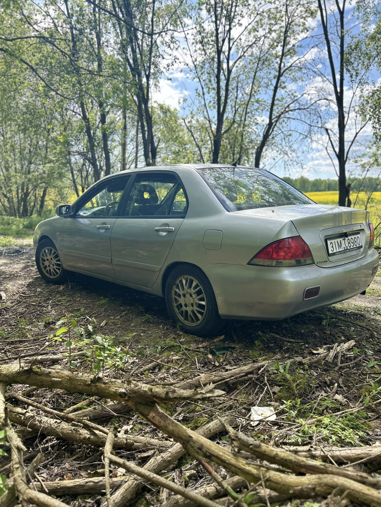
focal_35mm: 26
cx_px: 190
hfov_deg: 53.1
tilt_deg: -7.2
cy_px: 254
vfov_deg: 67.3
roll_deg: +0.3
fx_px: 382
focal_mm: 5.7
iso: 50
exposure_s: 1/1808
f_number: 1.5
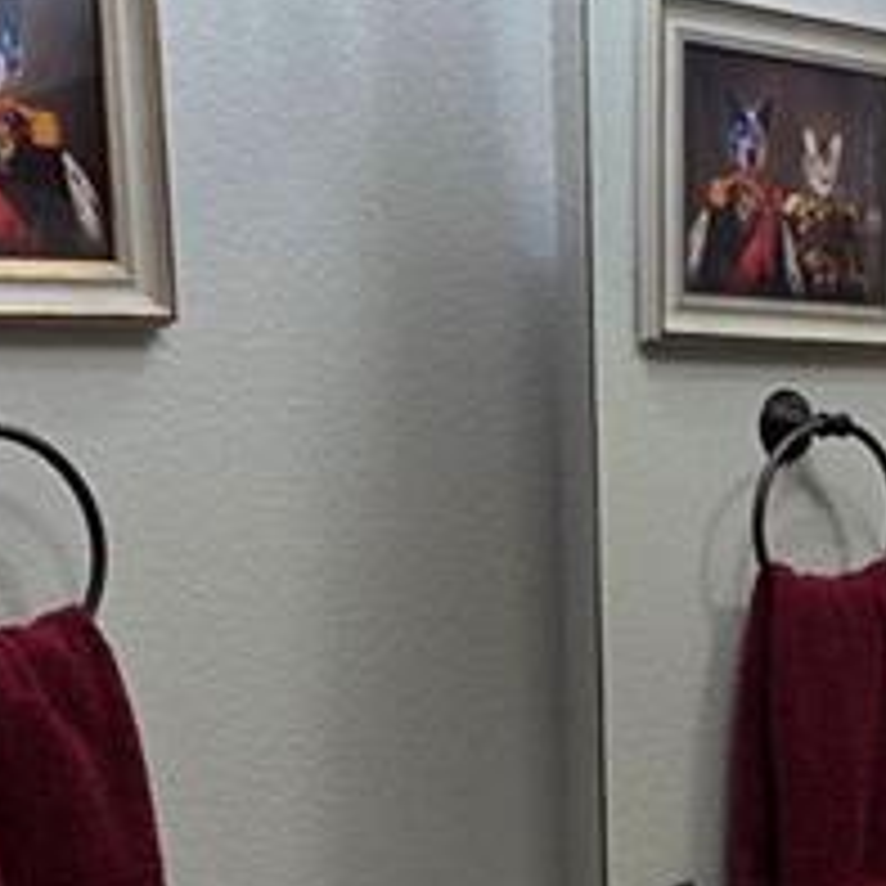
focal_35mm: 70
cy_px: 796
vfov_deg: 24.0
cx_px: 729
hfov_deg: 24.2
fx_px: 2027
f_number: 1.9
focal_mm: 2.2
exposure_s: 1/120
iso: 50
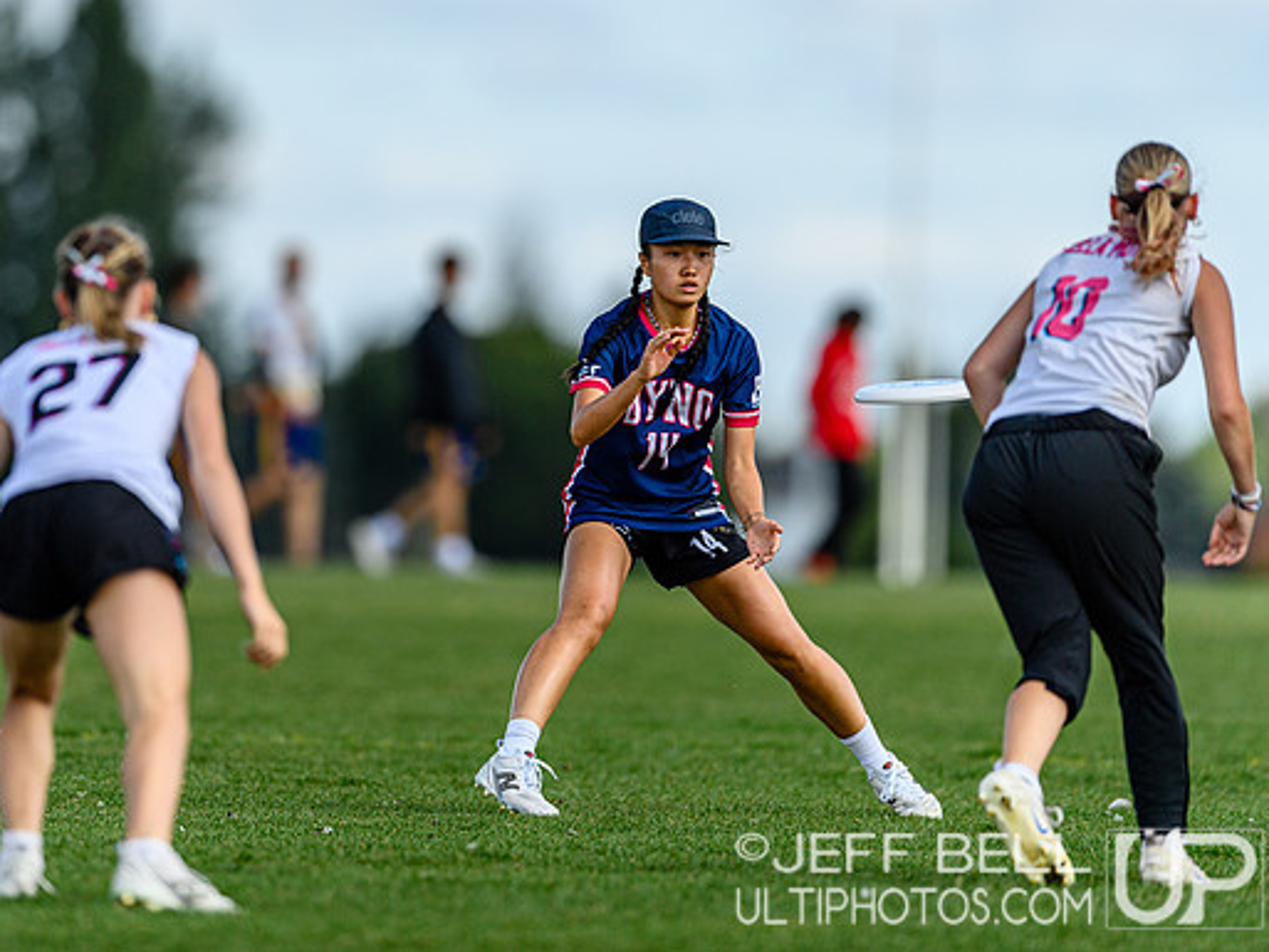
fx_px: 21157
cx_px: 501
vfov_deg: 2.6
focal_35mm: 577
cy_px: 319
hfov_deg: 3.4
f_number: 3.2
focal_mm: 400
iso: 100
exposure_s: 1/2000
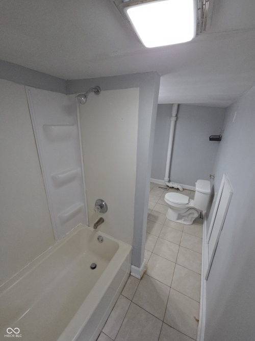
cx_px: 128
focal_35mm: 13
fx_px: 128
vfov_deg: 106.2
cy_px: 170
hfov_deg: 89.9
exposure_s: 1/60
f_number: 2.2
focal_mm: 2.2
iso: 160
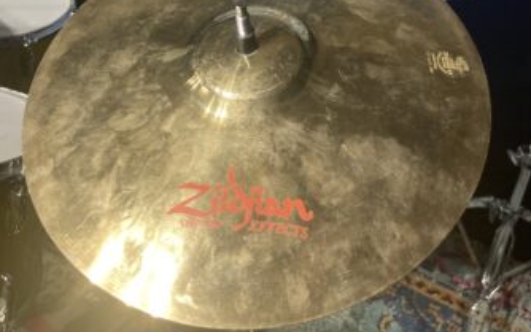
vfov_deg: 30.5
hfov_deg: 49.3
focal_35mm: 40
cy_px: 30
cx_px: 264
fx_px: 579
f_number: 1.8
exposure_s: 1/60
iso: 125
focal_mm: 3.99
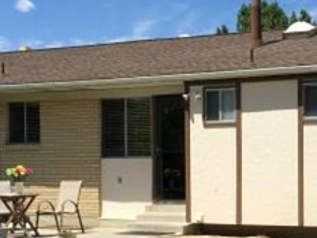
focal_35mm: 80
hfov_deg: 23.9
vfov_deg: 18.2
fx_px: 733
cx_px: 273
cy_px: 211
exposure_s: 1/2475
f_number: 2.2
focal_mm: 4.15
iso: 32
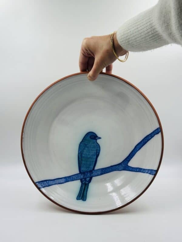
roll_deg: -0.7
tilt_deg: -10.9
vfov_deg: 39.7
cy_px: 121
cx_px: 91
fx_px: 336
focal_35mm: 48
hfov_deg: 30.3
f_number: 1.78
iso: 64
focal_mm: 6.86
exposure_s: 1/422
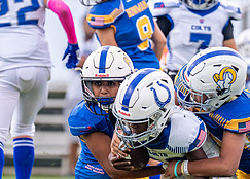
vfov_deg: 1.9
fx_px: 5337
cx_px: 120
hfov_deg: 2.7
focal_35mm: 751
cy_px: 66
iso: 400
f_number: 2.8
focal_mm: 200
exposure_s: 1/1600
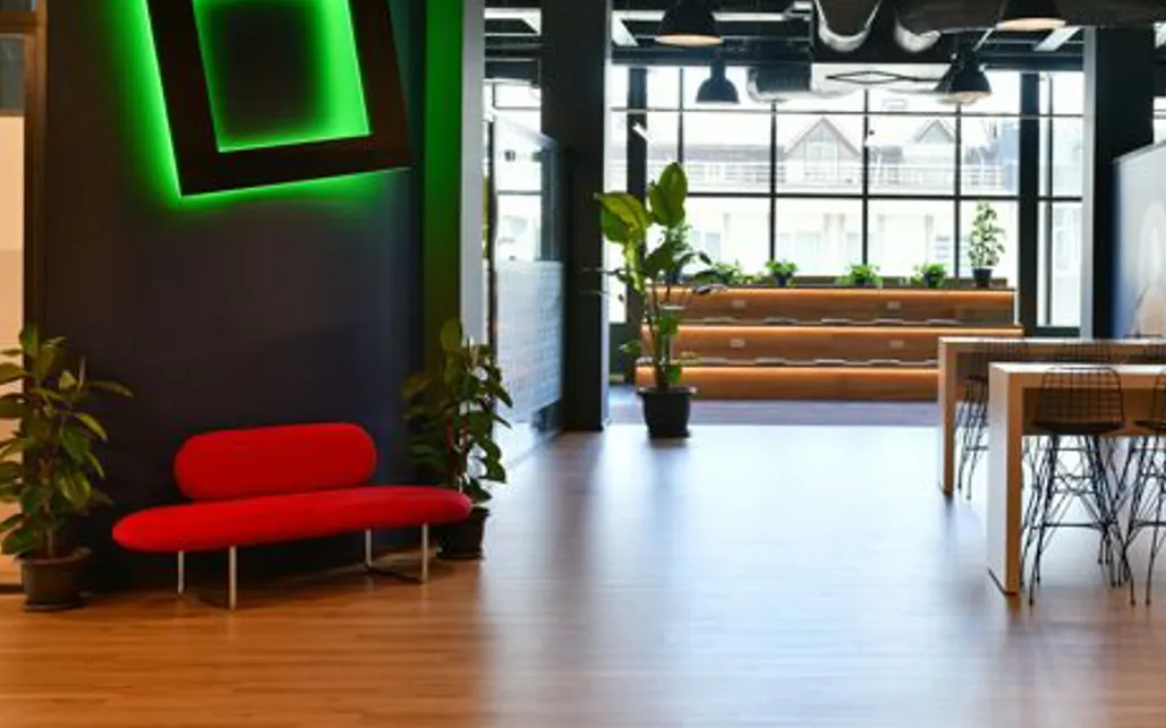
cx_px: 841
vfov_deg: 24.8
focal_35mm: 52
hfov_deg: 38.1
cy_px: 293
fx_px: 1652
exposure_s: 1/50
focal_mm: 35
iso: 1000
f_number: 5.6
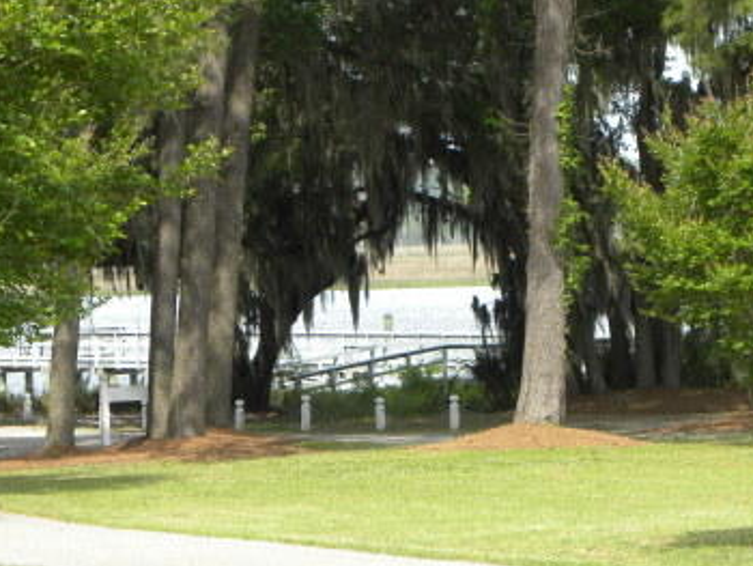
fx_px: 5725
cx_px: 267
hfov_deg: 7.5
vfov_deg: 5.7
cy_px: 325
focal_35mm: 263
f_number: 4.5
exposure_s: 1/190
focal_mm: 25.7
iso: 64
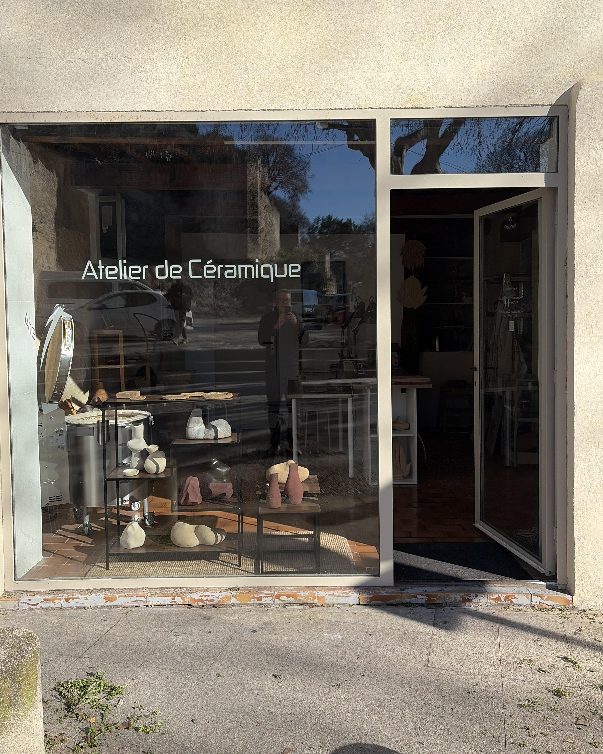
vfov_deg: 58.6
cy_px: 335
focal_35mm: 30
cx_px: 295
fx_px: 669
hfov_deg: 48.5
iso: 50
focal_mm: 5.96
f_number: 1.6
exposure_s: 1/2985
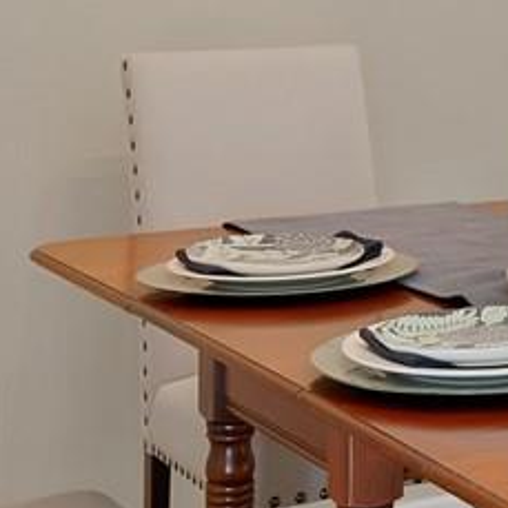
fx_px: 1727
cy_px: -96
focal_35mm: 104
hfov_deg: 15.1
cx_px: 830
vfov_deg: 16.1
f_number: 9
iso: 640
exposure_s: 1/2.5
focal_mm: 14
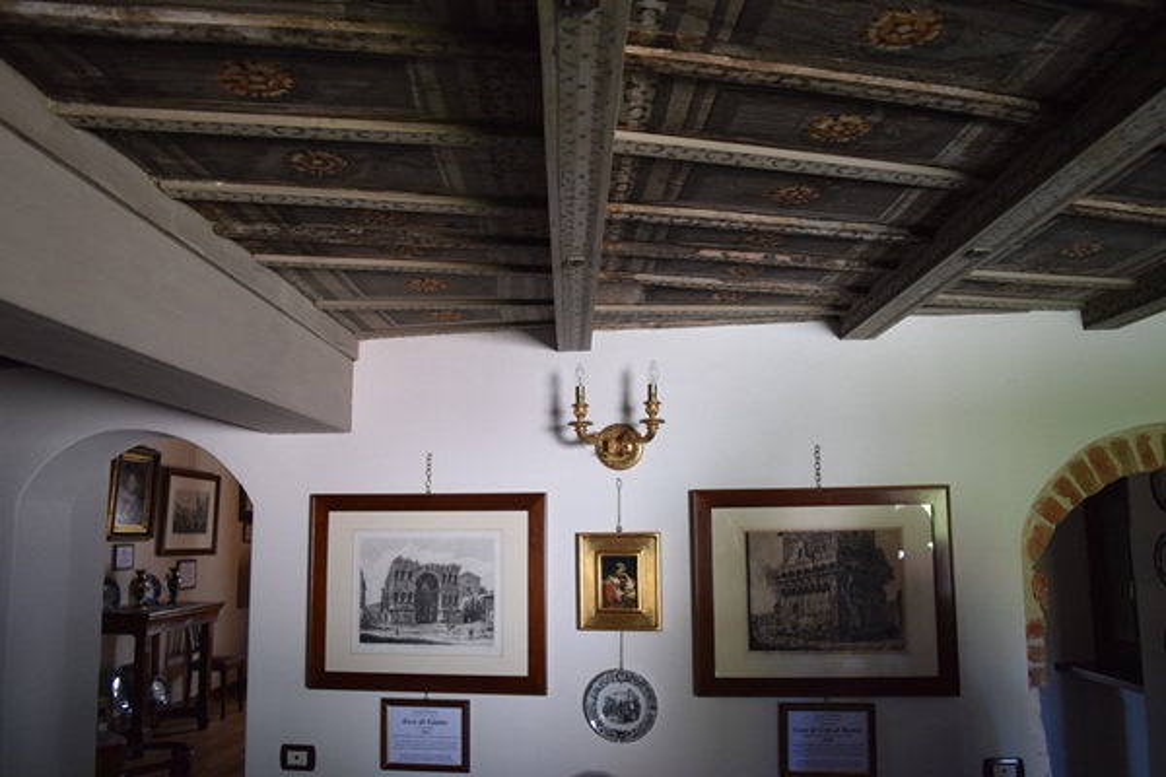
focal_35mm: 27
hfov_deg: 67.4
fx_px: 874
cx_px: 583
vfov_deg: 47.9
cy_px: 388
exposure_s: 1/60
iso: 800
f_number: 3.5
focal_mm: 18
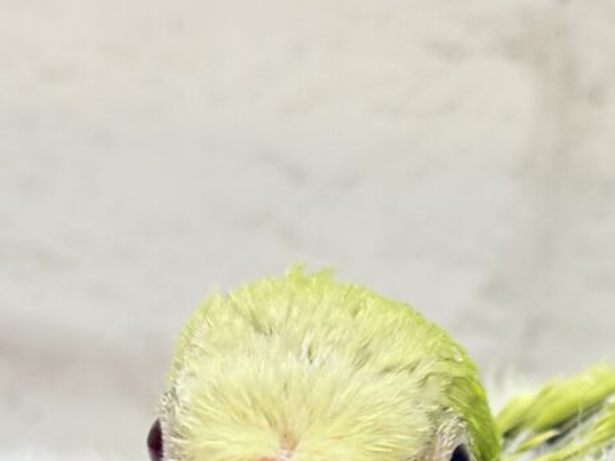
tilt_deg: -12.2
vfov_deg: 10.7
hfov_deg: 14.3
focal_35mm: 136
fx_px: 2416
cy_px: 545
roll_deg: -2.9
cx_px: 587
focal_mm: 5.96
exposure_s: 1/50
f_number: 1.6
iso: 64
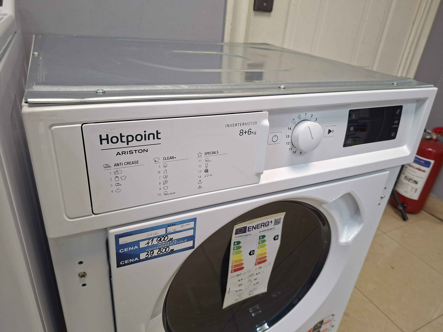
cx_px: 222
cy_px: 166
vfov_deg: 58.9
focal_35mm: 23
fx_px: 294
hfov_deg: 73.9
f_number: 1.8
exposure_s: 1/50
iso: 160
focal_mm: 5.54
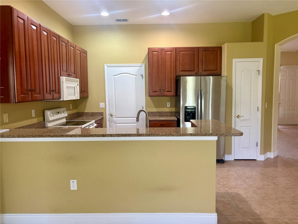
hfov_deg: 67.3
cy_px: 112
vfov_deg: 53.1
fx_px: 224
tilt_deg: -3.0
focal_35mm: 26
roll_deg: +1.2
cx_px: 149
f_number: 1.6
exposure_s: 1/60
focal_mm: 5.96
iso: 200
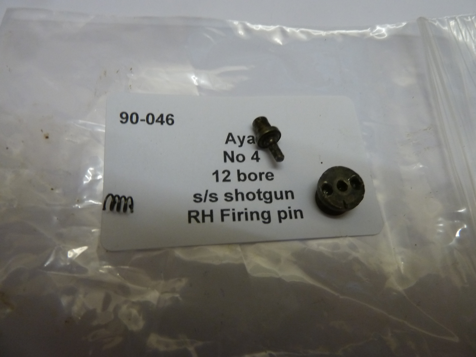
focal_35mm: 25
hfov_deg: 69.4
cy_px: 178
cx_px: 238
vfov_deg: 54.9
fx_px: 344
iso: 200
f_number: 3.3
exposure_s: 1/30
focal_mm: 4.1
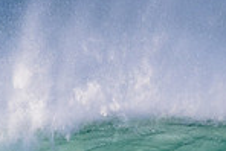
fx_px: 19656
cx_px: 104
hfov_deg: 0.7
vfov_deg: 0.4
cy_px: 286
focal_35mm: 3128
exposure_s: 1/2000
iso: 2000
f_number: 11
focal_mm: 800
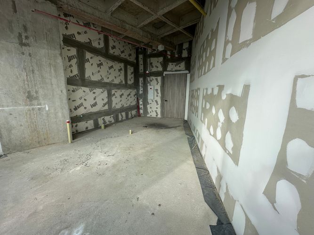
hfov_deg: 102.1
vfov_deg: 85.7
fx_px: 127
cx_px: 157
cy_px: 118
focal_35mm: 14
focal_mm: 2.22
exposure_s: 1/274
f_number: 2.2
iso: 40
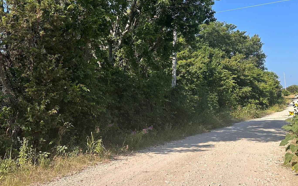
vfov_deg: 33.5
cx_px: 94
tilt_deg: +3.9
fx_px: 309
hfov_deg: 50.4
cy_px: 78
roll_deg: +1.2
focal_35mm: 38
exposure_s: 1/2525
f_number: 1.78
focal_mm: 6.86
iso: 80
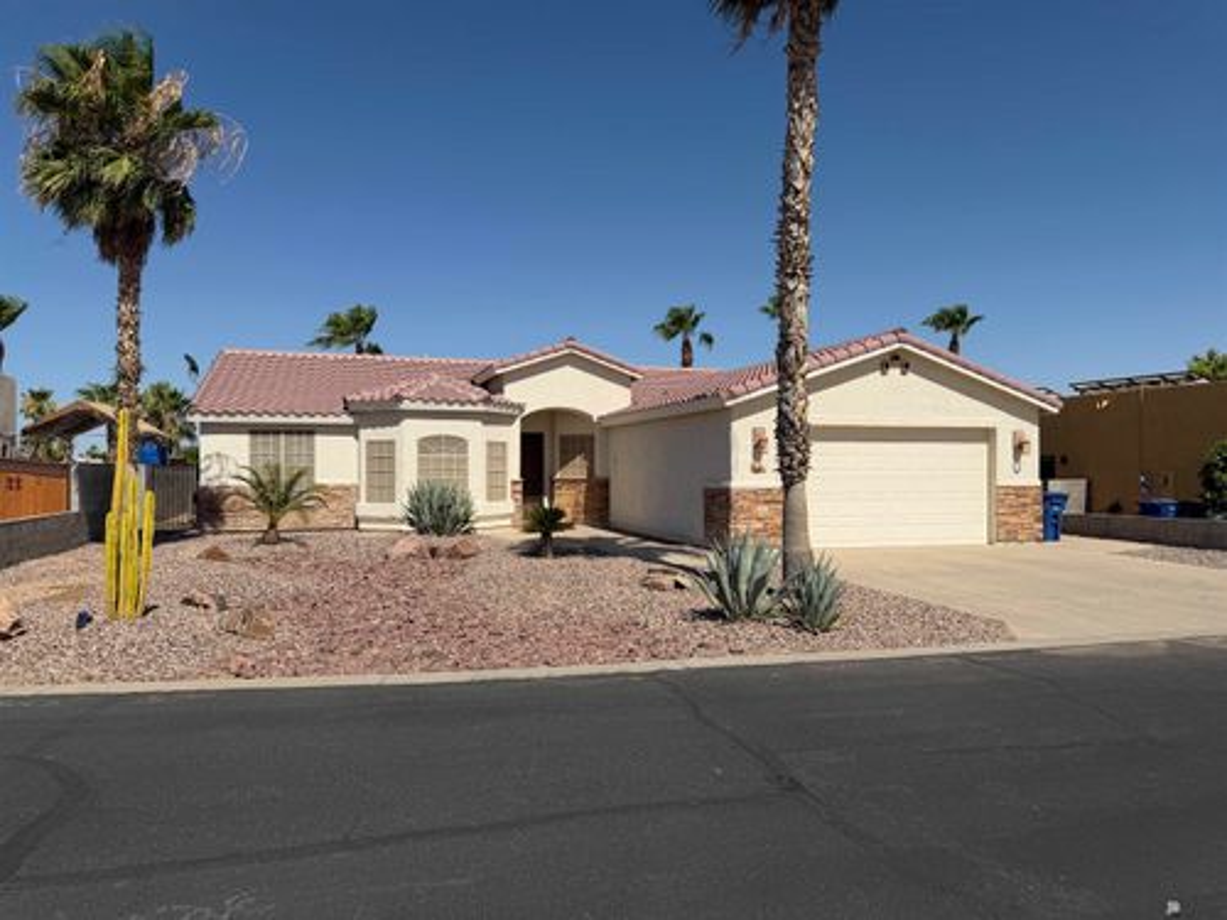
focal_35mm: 24
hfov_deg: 71.6
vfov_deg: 56.8
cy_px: 460
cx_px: 614
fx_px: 851
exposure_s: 1/9091
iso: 80
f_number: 1.78
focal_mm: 6.76
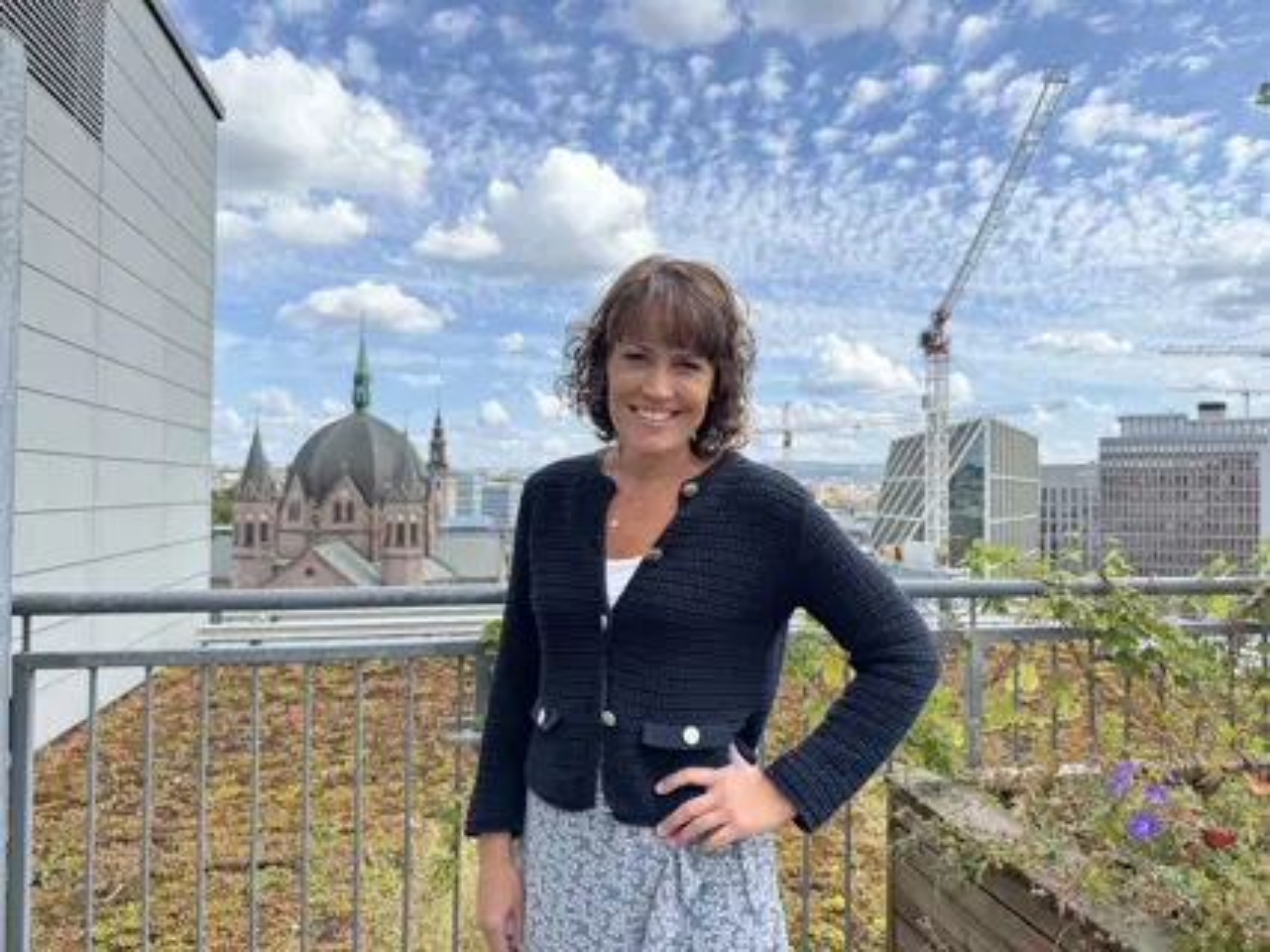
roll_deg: +0.2
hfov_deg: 71.6
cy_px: 476
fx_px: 880
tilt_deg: +0.3
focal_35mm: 24
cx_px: 635
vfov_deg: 56.8
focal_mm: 6.76
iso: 80
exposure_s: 1/2506
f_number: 1.78
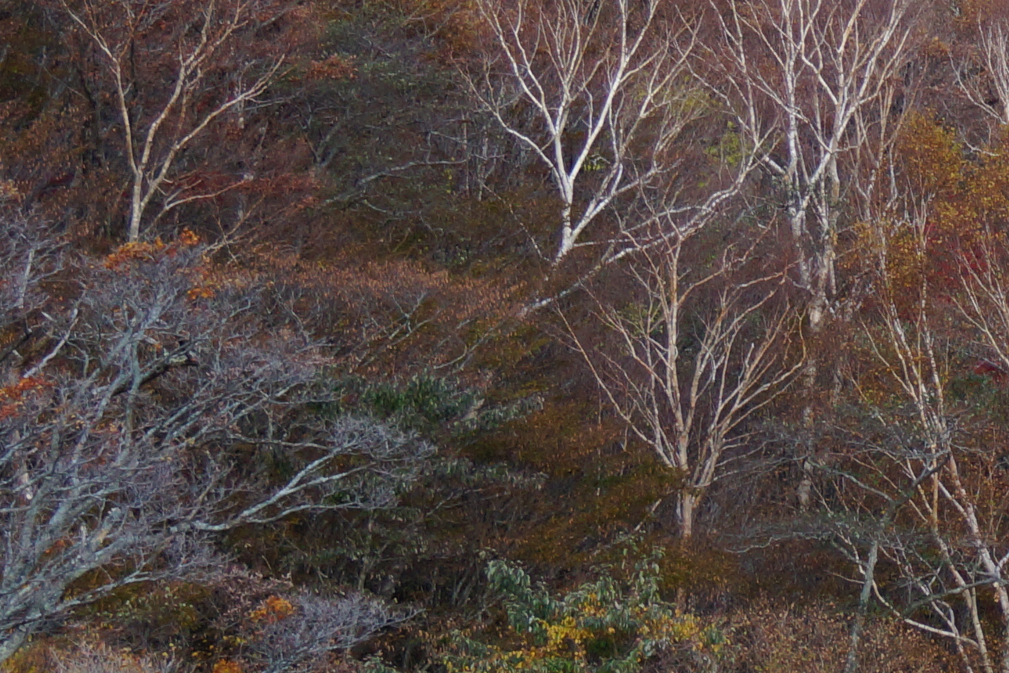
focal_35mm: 216
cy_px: 1
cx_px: 1694
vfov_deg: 6.3
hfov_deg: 9.2
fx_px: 6055
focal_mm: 35
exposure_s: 1/60
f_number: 5
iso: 100
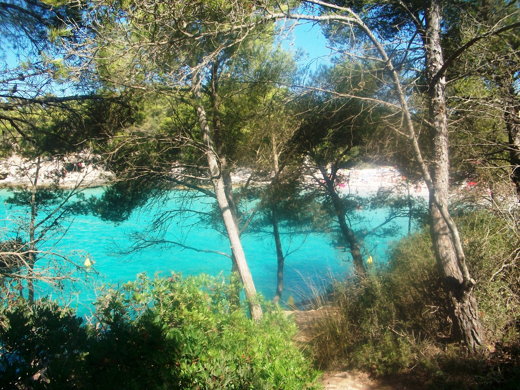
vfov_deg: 41.8
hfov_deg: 54.0
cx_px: 260
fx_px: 511
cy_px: 195
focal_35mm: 34
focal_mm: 5.7
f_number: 5.5
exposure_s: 1/250
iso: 80
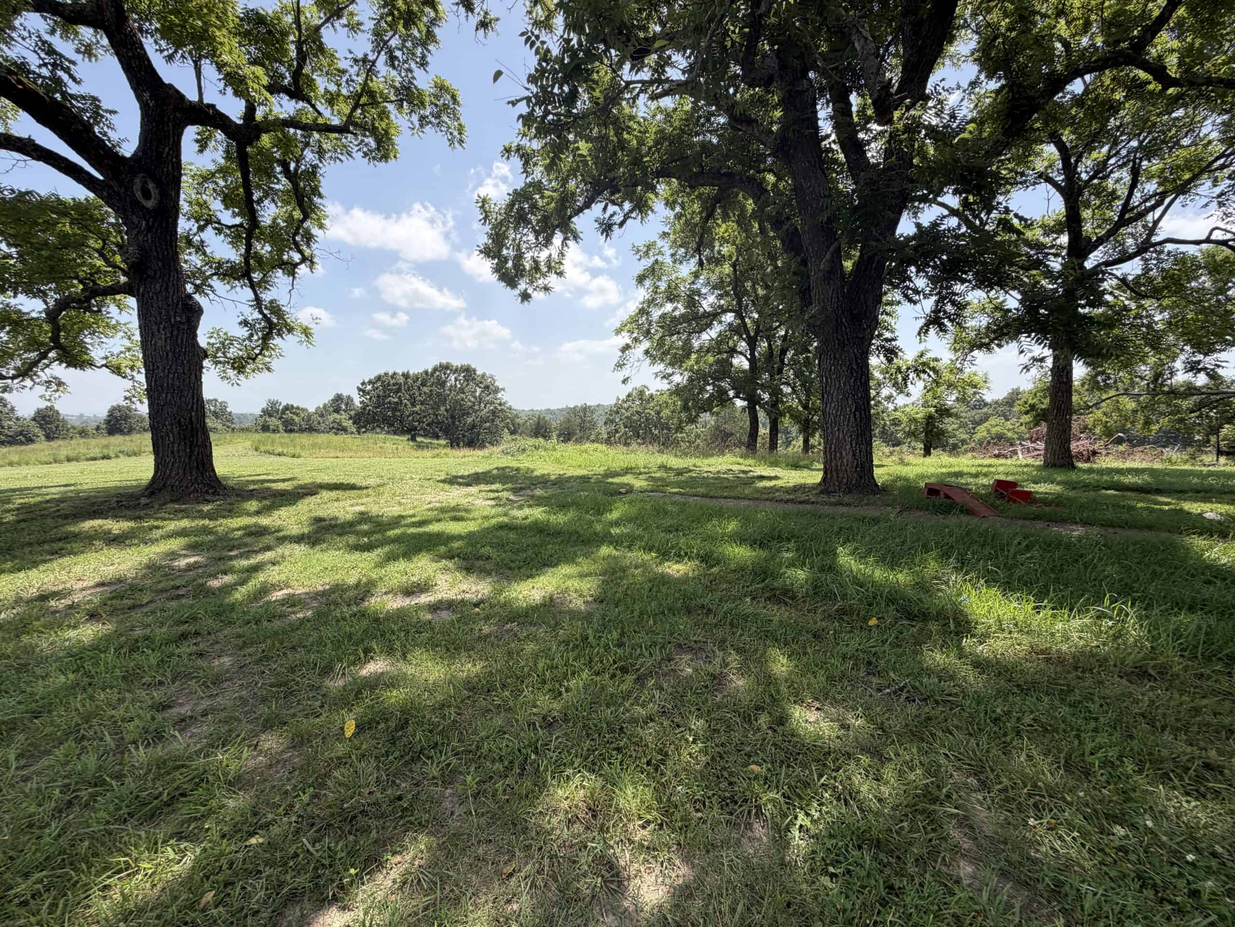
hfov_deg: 102.1
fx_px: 499
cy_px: 464
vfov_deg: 85.7
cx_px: 618
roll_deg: +0.6
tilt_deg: -6.6
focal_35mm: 14
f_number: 2.2
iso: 40
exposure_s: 1/751
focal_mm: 2.22
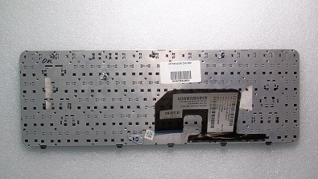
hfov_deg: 61.0
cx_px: 158
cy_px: 107
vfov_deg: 36.5
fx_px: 270
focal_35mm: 32
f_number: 5.4
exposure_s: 1/13
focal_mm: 5.2
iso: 100
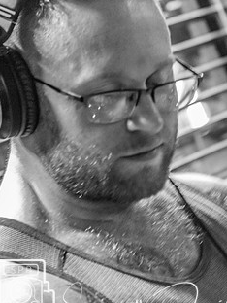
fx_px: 1784
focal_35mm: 204
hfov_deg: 7.3
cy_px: 142
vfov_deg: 9.7
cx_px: 127
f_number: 4.8
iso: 12800
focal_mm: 98
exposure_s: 1/40
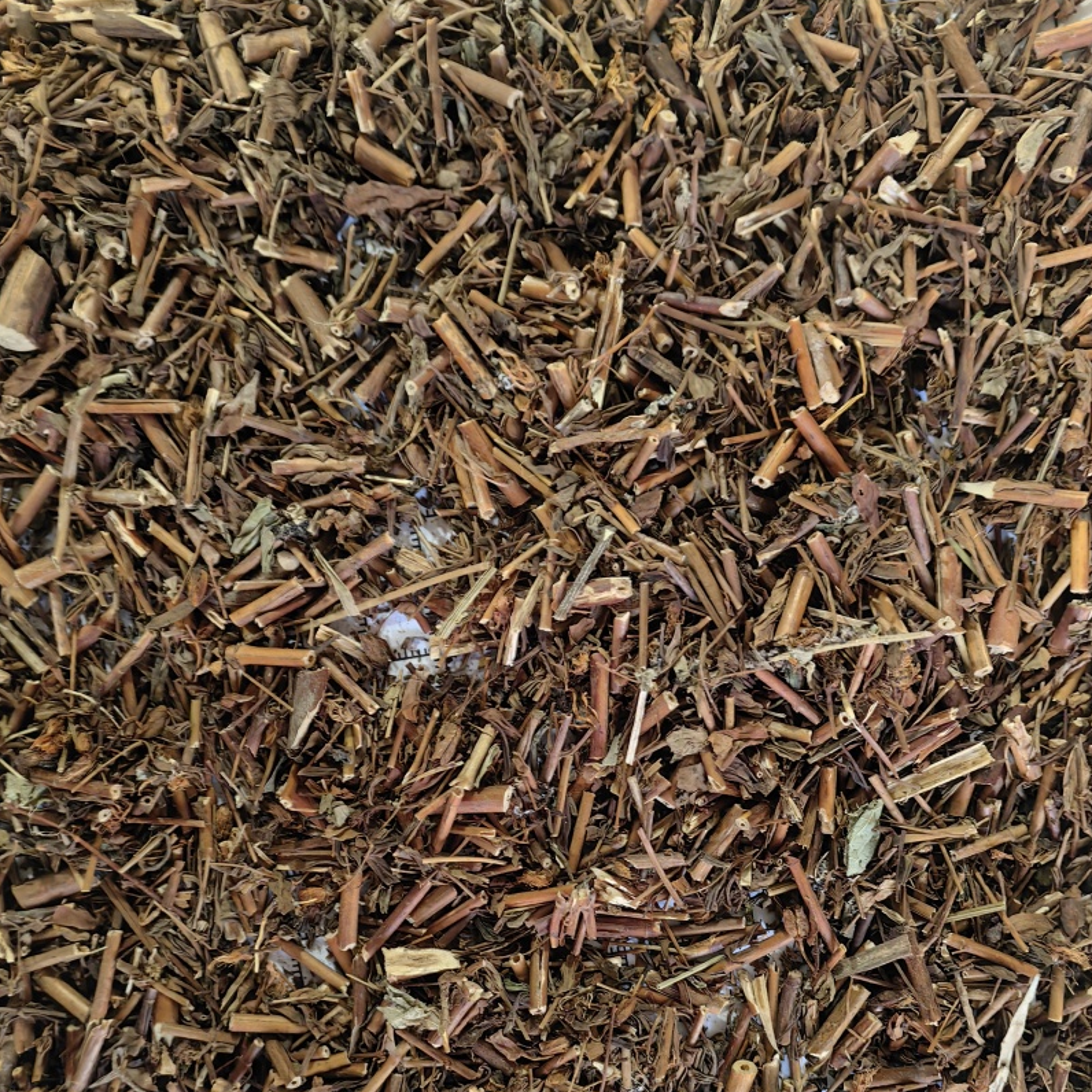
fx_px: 1142
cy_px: 717
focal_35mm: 32
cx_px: 547
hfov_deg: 51.1
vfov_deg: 50.3
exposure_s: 1/20
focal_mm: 5.75
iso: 400
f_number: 2
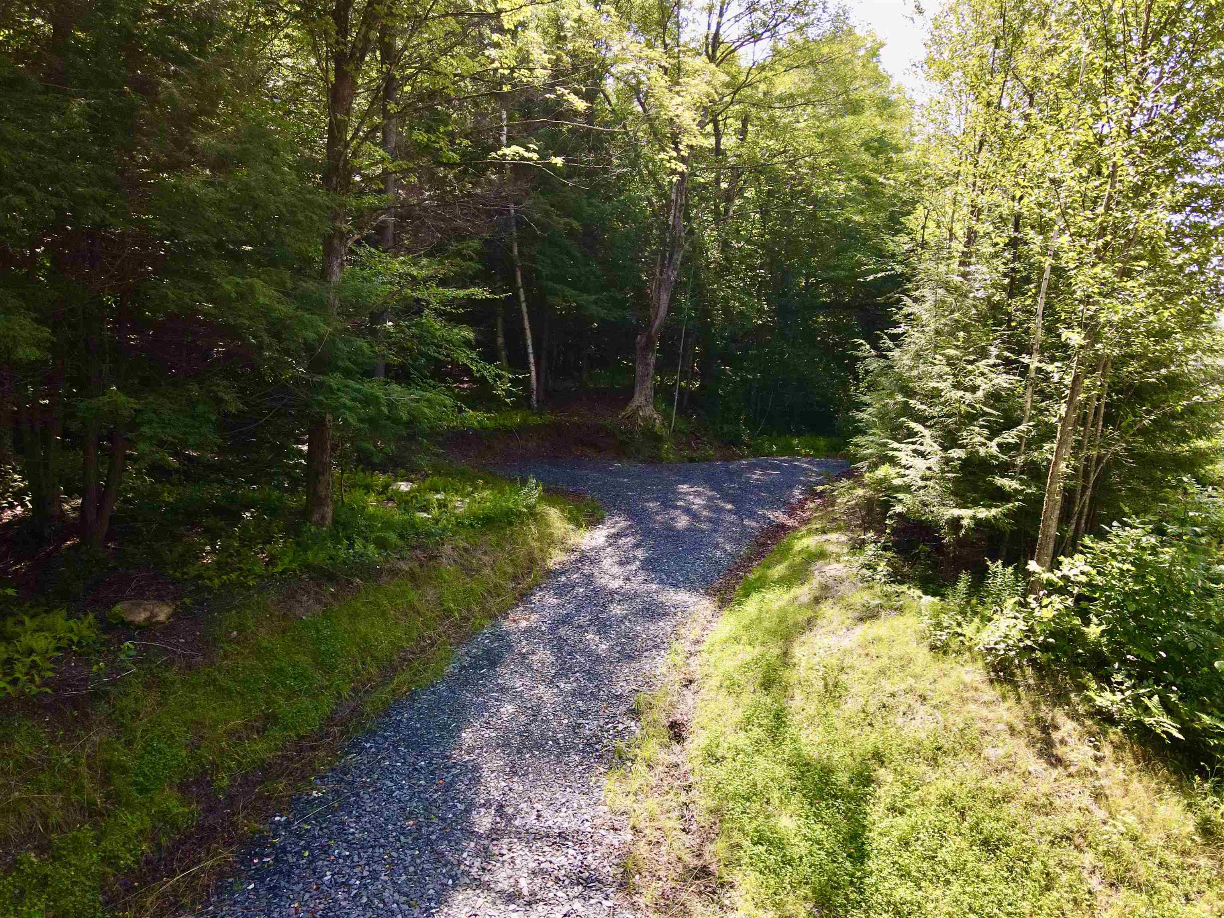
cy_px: 459
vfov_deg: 56.8
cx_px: 612
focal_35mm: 24
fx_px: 849
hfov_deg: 71.6
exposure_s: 1/13
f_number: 2.8
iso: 520
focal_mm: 4.5
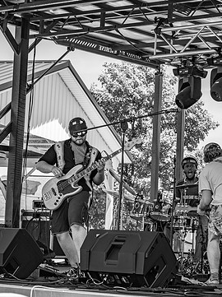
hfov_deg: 12.7
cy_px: 144
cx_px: 192
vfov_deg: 17.0
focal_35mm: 116
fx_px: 994
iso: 160
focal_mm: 75
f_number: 6.3
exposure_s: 1/320
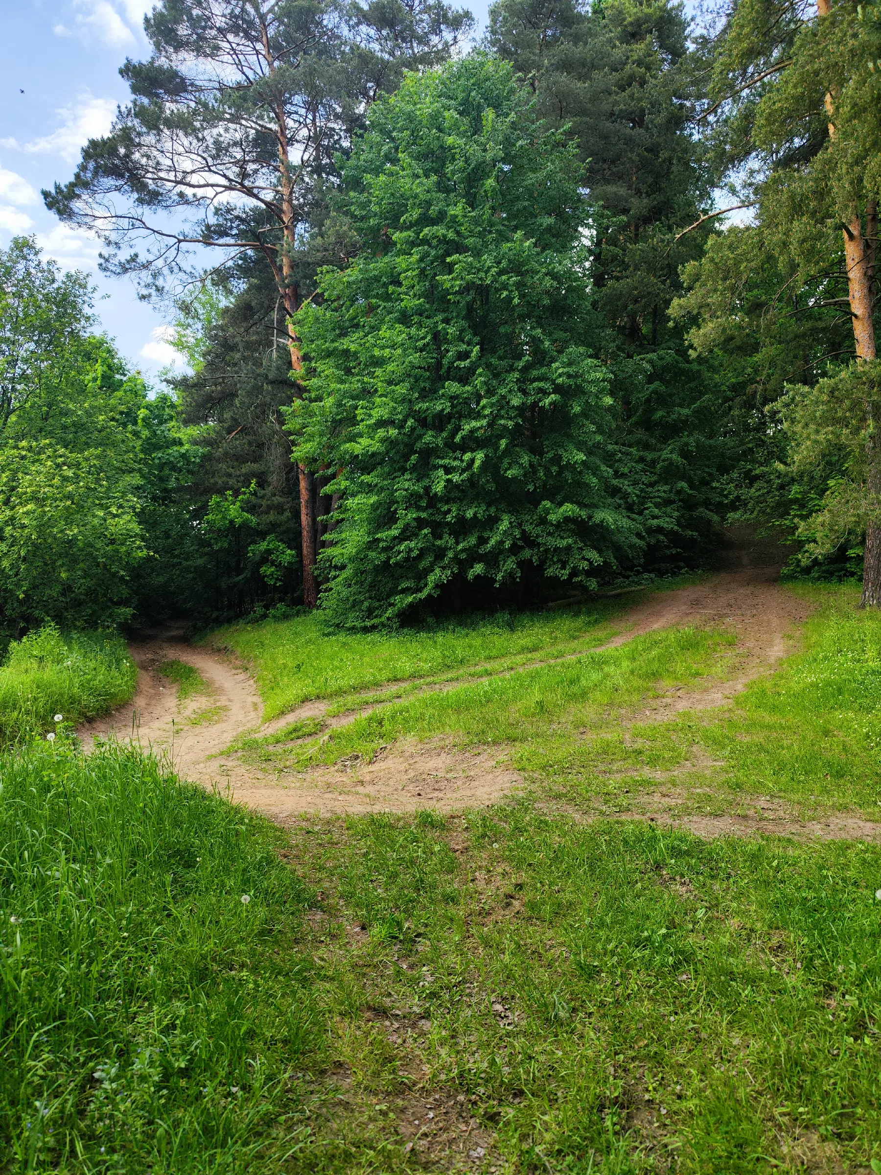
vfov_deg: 71.6
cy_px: 588
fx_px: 814
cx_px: 440
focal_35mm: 24
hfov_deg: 56.8
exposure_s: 1/1282
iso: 50
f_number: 1.9
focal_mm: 6.92
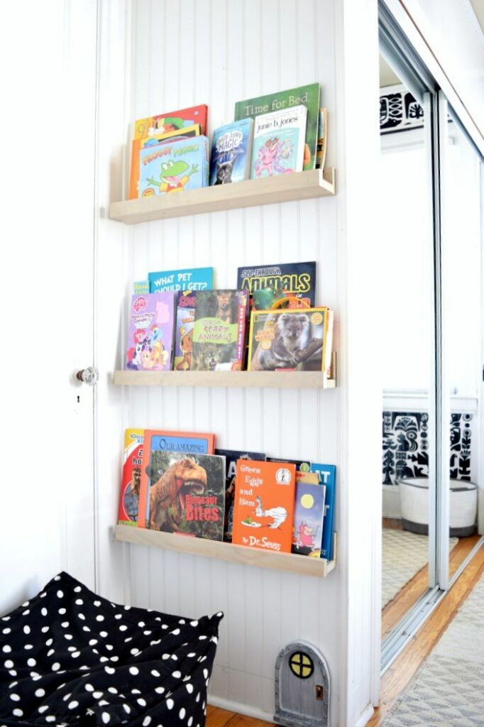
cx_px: 242
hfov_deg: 43.6
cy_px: 364
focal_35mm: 30
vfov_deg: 61.9
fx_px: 605
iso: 100
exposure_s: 1/4
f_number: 3.5
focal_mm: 20
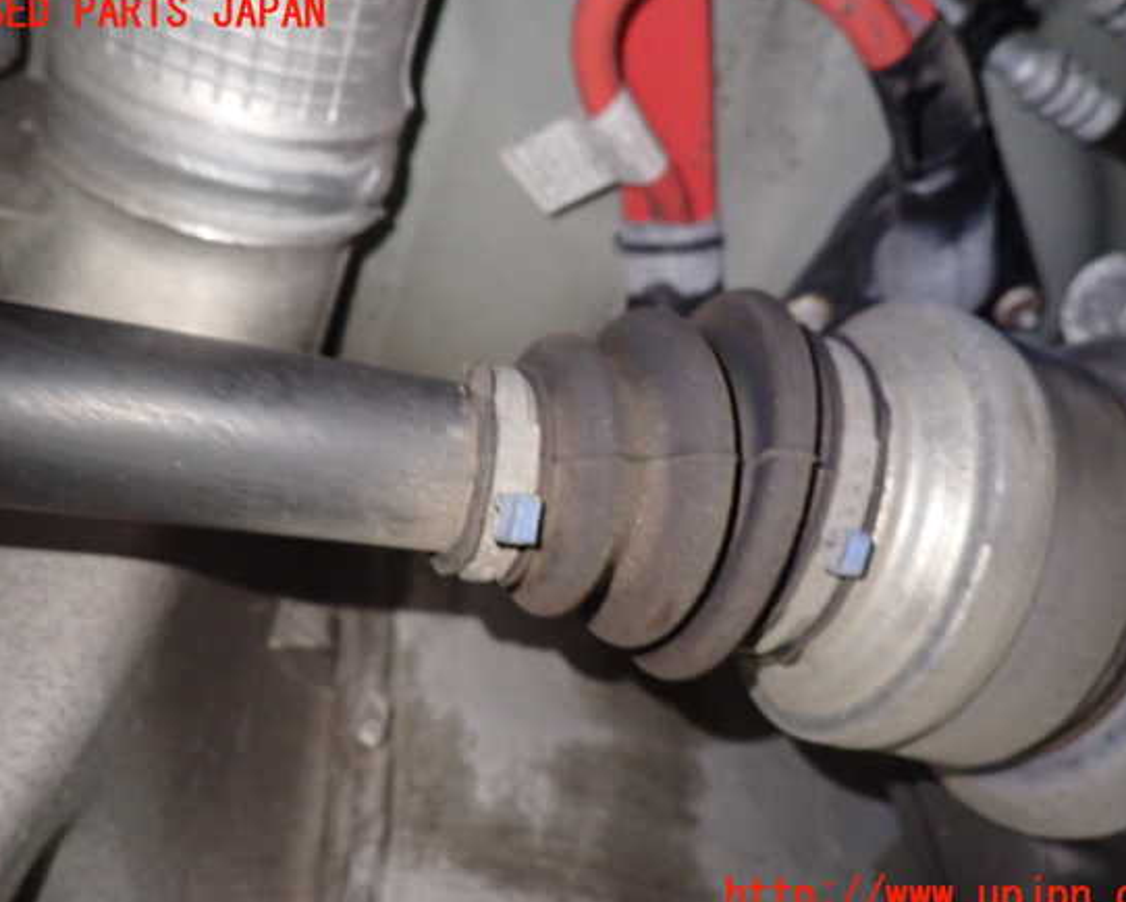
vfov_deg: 53.2
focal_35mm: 27
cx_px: 571
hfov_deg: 64.0
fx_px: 900
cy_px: 455
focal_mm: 4.5
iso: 800
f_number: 2
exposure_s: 1/30
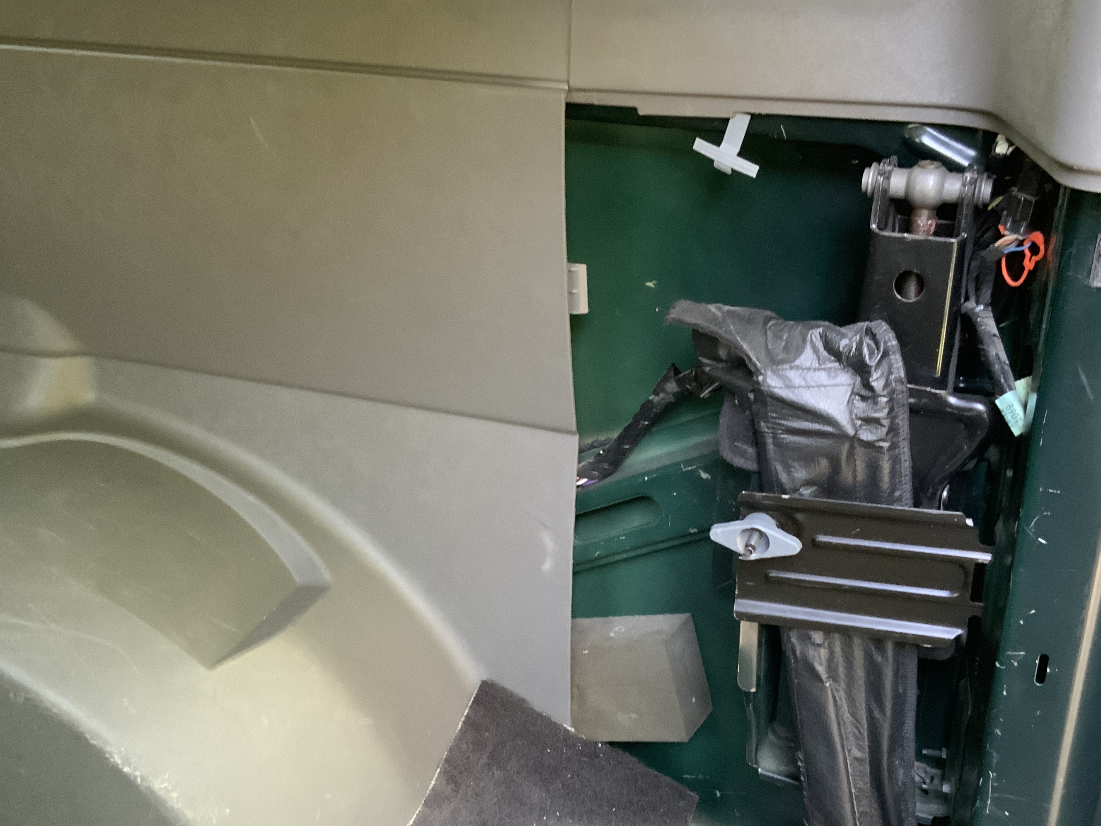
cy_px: 494
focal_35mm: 44
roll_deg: -3.9
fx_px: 1400
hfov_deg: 42.9
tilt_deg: -23.5
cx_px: 558
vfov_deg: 32.8
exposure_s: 1/46
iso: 320
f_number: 1.8
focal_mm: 3
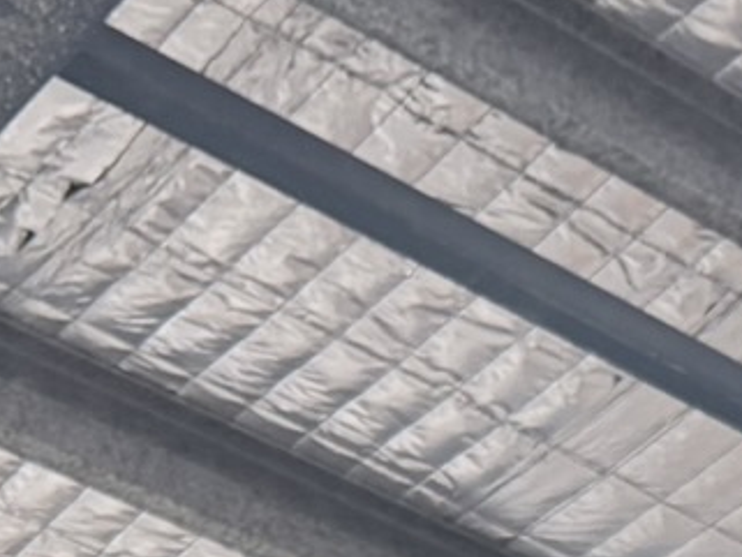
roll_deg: +2.5
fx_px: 3281
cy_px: 1687
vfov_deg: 8.2
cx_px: 592
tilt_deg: +13.2
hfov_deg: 12.8
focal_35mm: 153
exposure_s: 1/209
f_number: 1.78
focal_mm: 6.76
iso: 200
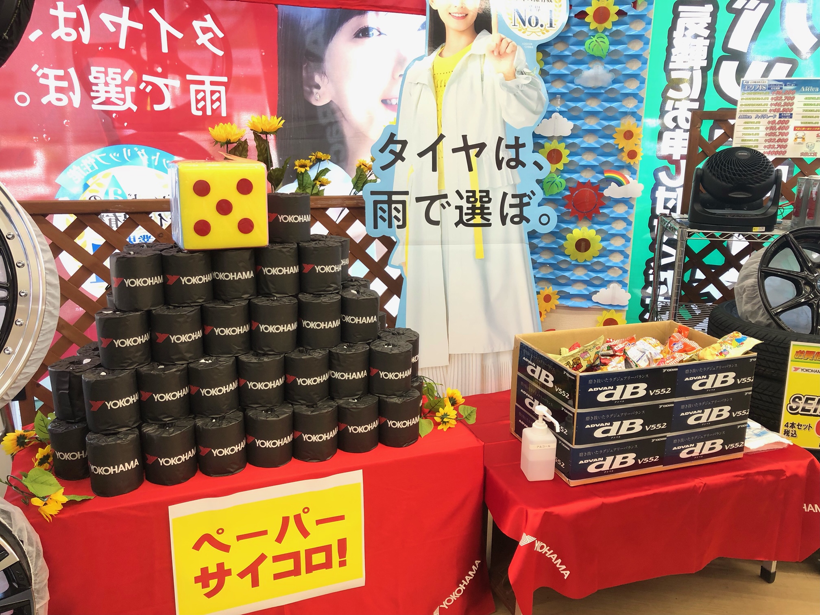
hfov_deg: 63.4
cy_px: 308
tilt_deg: -12.6
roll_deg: -2.1
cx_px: 410
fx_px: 663
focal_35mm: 28
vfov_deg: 49.7
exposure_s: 1/33
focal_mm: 3.99
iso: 25
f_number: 1.8
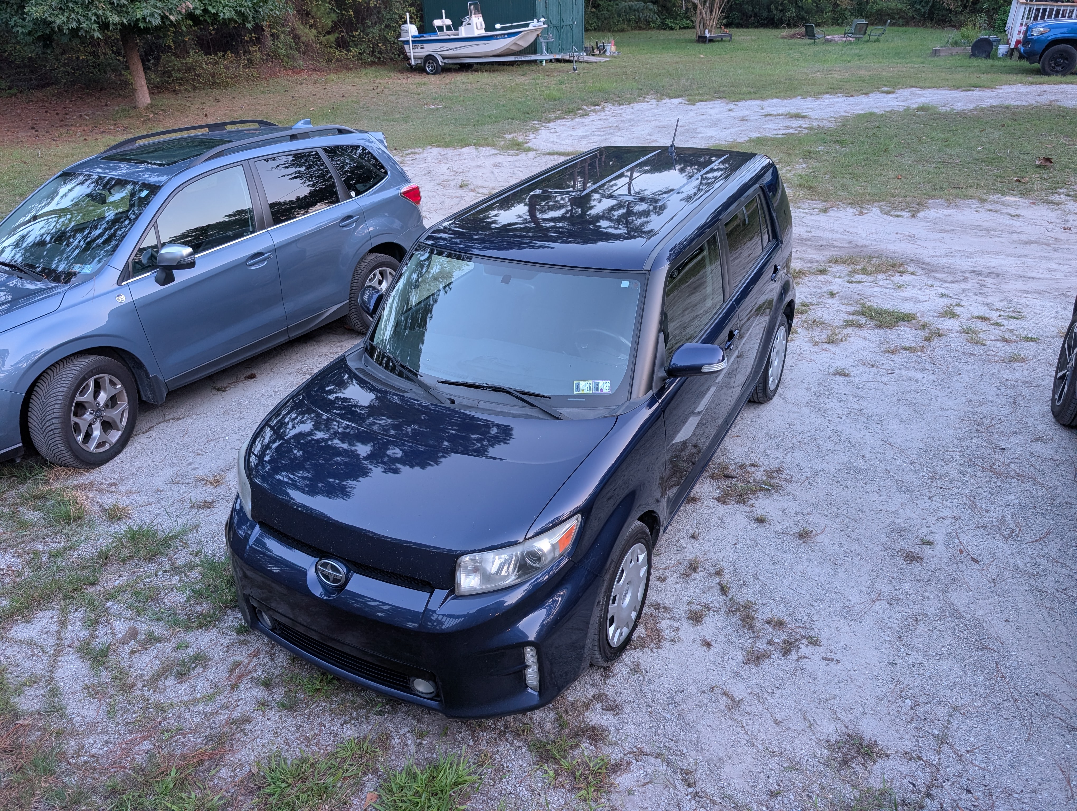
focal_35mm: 24
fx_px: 748
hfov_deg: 71.5
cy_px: 406
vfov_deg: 56.9
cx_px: 538
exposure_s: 1/57.4
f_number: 1.68
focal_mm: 6.9
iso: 221
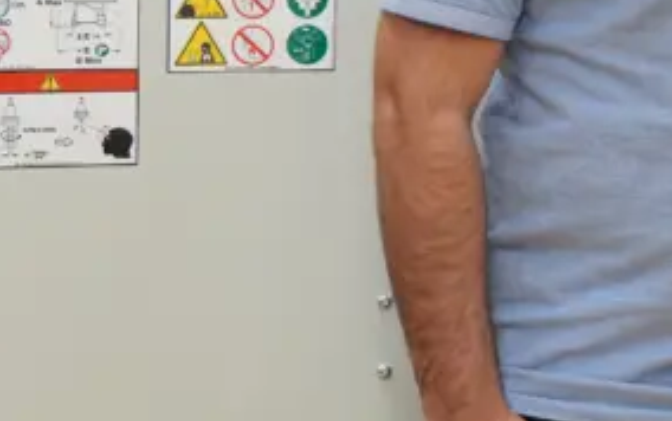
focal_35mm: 149
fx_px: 2728
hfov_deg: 13.1
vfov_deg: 8.7
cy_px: -89
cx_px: 1058
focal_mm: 27
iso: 800
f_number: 4
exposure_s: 1/160
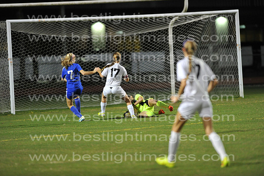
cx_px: 132
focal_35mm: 300
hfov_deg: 6.9
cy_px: 88
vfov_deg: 4.6
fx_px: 2199
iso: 5000
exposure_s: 1/400
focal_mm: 300
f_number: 3.2
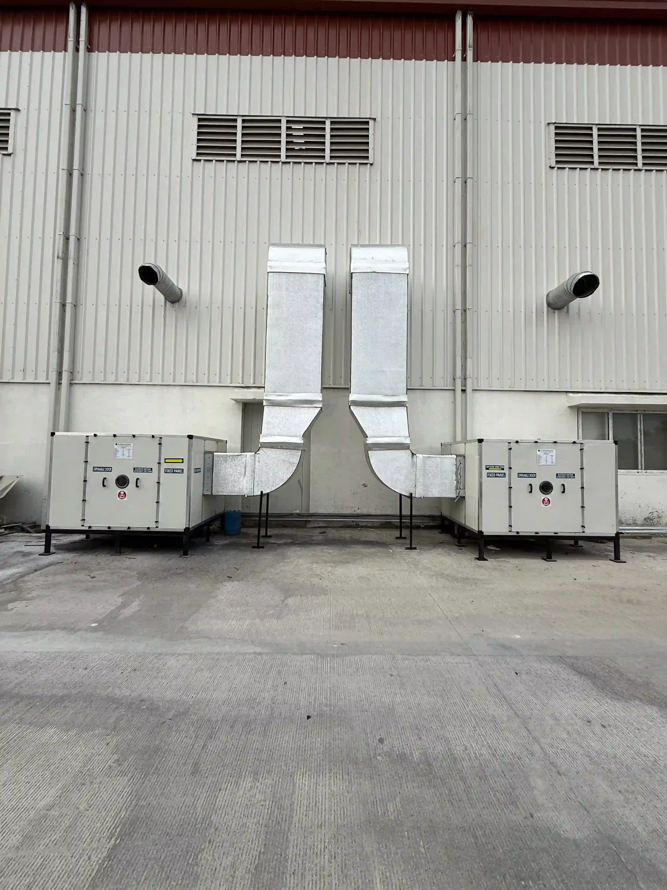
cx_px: 334
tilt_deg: +2.8
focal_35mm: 14
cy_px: 445
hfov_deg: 85.7
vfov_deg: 102.1
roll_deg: -1.2
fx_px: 360
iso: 50
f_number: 2.2
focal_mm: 2.22
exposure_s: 1/1339
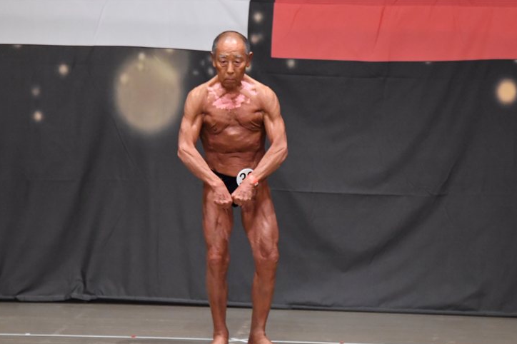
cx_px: 256
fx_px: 3919
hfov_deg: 7.5
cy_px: 182
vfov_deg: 5.0
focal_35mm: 273
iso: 6400
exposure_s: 1/400
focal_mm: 170
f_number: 5.6
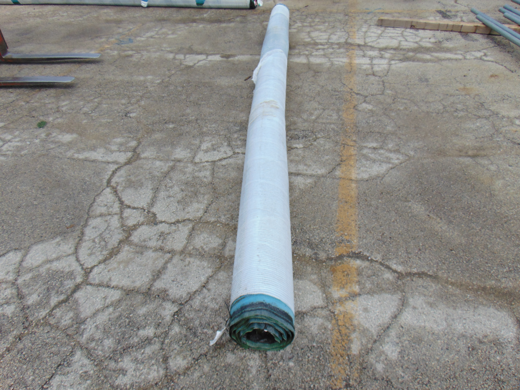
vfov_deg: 54.9
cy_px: 195
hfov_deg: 69.4
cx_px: 260
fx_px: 376
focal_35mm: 25
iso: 80
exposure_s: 1/250
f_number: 7.7
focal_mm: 4.5
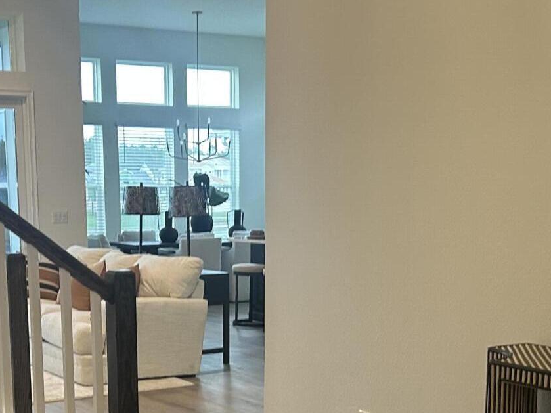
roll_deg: +1.6
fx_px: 987
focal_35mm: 62
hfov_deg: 31.1
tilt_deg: -9.1
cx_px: 208
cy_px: 366
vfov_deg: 23.1
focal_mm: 5.7
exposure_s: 1/60
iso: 200
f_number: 1.5
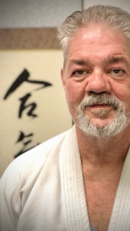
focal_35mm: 57
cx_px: 83
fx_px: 350
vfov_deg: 36.6
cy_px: 116
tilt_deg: -9.2
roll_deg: +0.1
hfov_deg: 21.0
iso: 125
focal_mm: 6
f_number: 2.4
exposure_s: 1/30
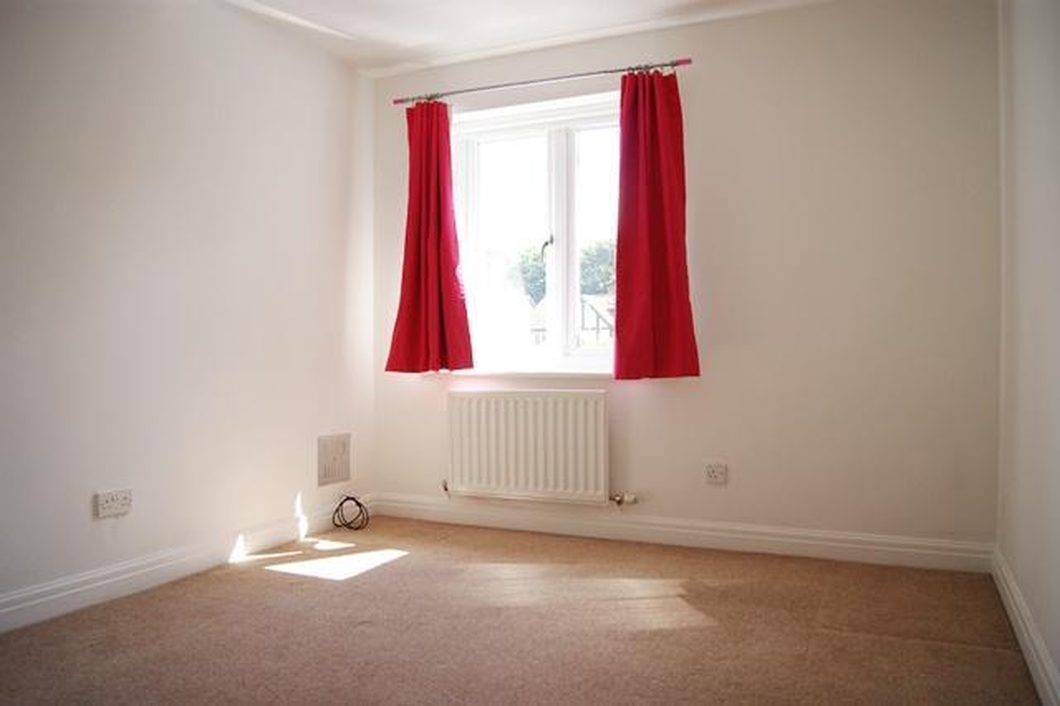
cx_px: 530
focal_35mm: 27
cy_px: 353
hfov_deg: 67.4
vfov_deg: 47.9
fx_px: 795
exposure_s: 1/320
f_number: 3.5
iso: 400
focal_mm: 18
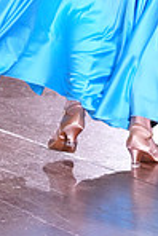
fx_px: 2706
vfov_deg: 4.9
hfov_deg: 3.3
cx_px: 98
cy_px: -163
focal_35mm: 412
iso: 5000
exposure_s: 1/320
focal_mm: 105
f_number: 5.6
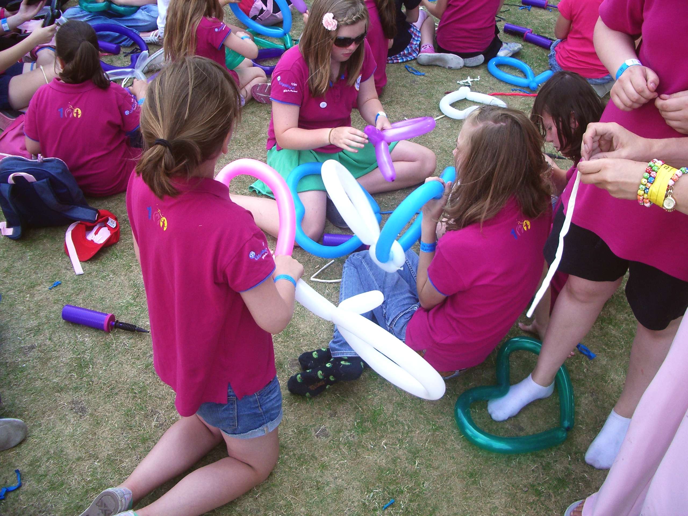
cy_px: 258
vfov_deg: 40.7
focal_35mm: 35
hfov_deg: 52.6
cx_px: 344
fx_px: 696
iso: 80
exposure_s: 1/160
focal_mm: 5.8
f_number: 2.6
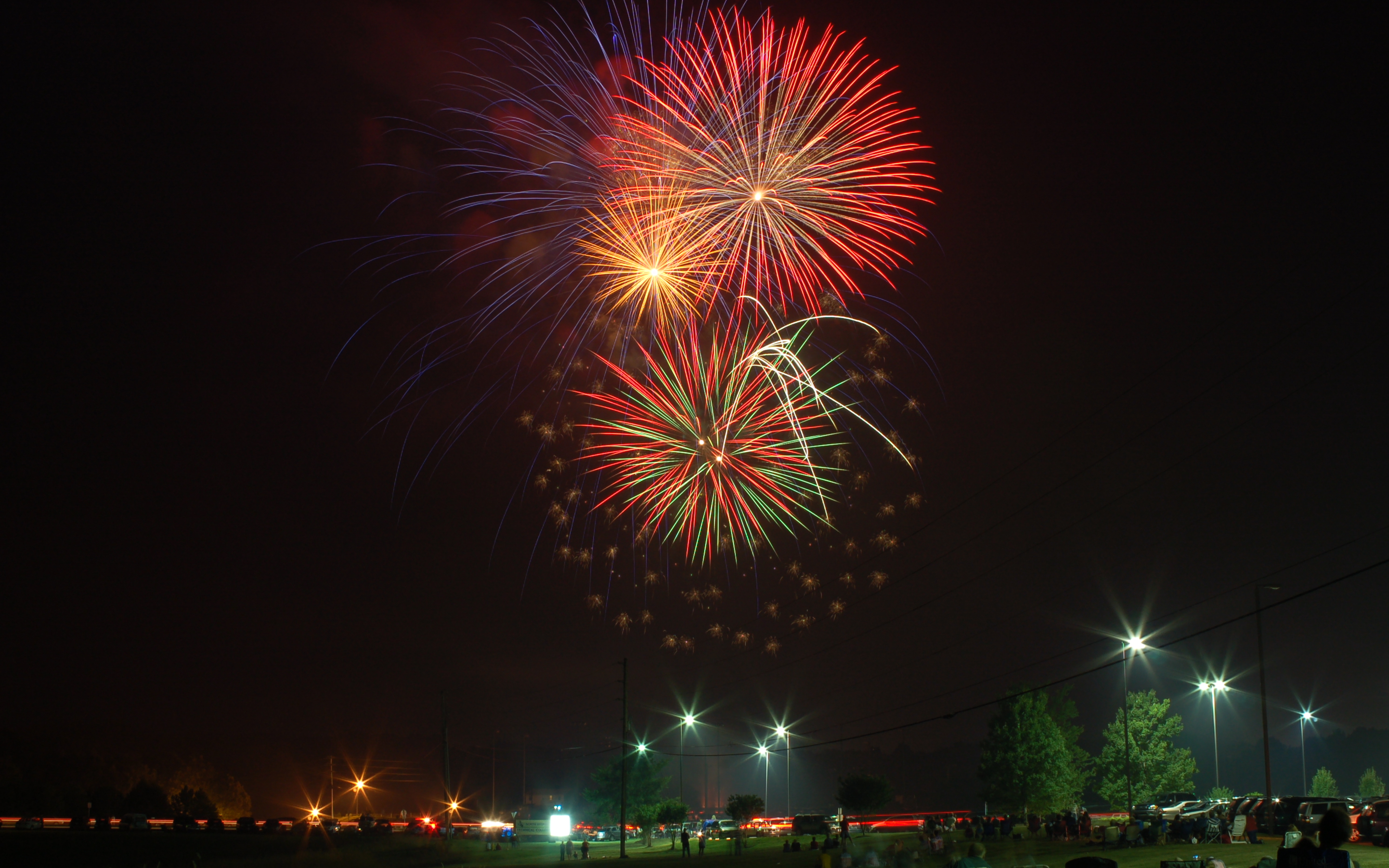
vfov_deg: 29.9
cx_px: 691
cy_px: 420
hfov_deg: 46.2
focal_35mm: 43
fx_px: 1628
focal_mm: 28
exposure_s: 30
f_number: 10
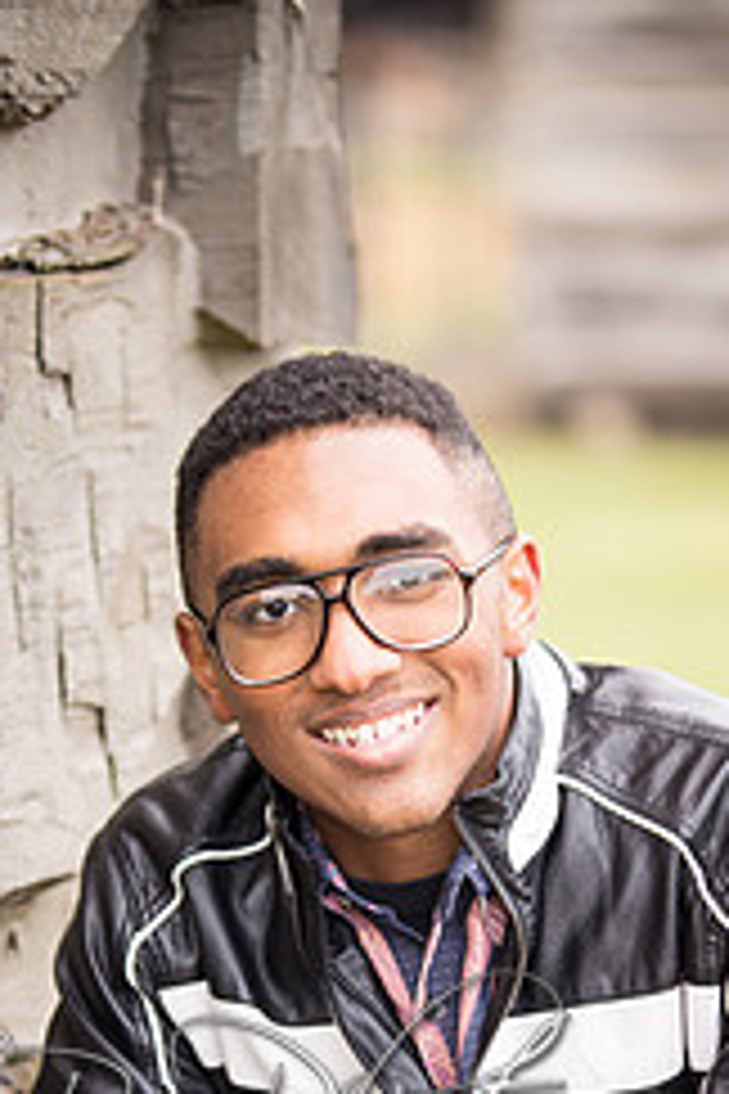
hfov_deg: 7.3
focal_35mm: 189
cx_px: 338
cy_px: 990
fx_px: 5740
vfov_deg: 10.8
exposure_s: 1/30
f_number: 2.8
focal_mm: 102
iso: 200
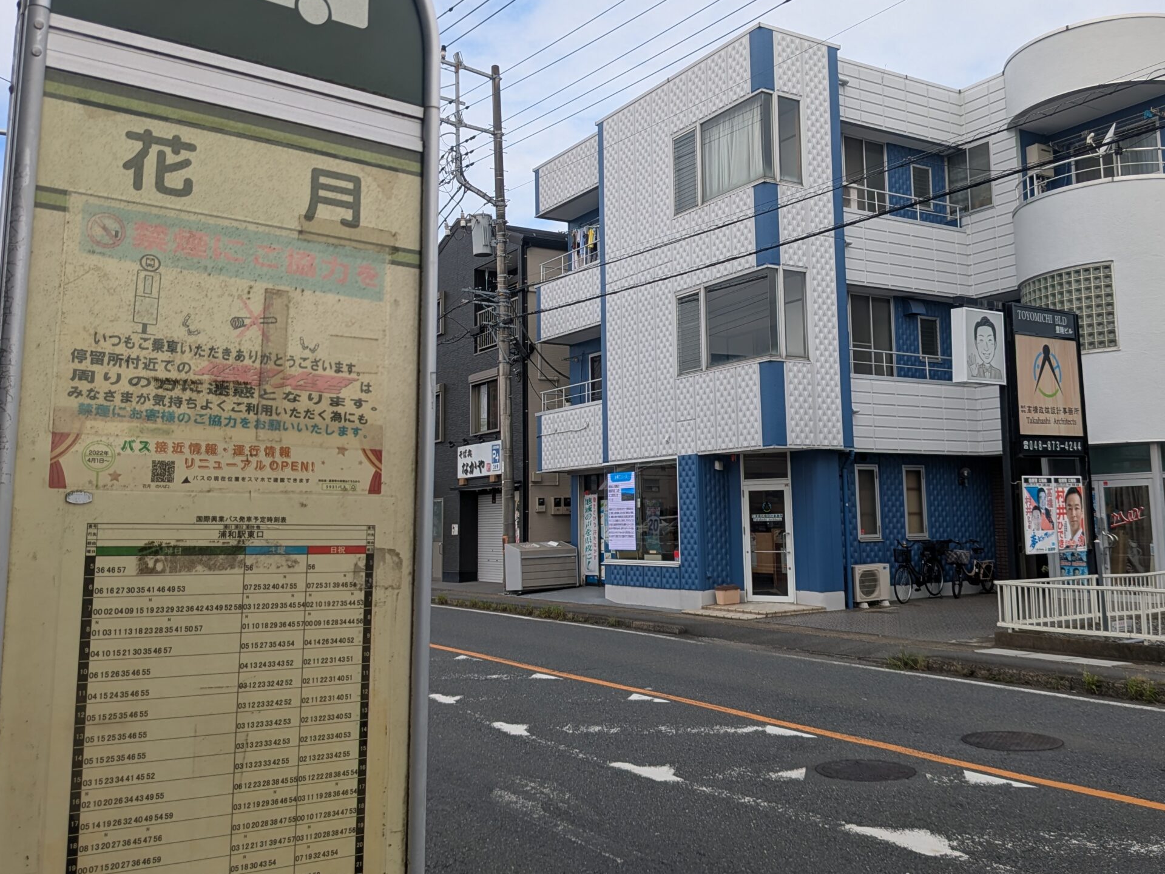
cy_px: 393
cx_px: 655
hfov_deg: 56.6
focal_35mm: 32
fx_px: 1077
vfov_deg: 44.1
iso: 42
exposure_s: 1/1138
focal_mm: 4.53
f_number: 1.7
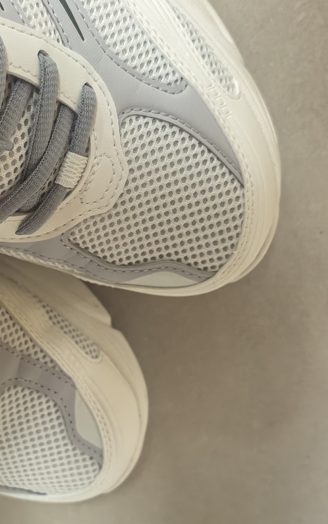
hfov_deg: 22.8
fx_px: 801
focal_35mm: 56
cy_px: 317
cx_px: 69
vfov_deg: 36.1
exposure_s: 1/50
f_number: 2
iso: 500
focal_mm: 6.98
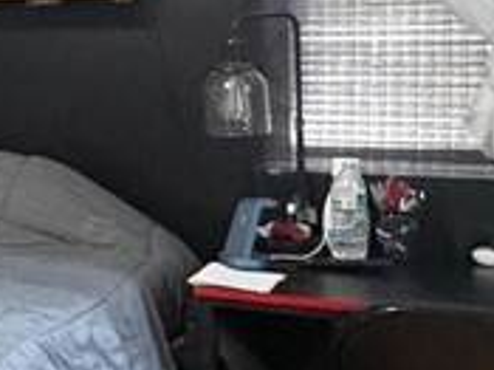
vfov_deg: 17.8
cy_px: 62
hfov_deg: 19.9
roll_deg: +2.0
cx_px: -291
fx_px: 1169
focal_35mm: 82
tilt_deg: -1.7
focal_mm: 2.22
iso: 1000
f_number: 2.2
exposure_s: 1/60
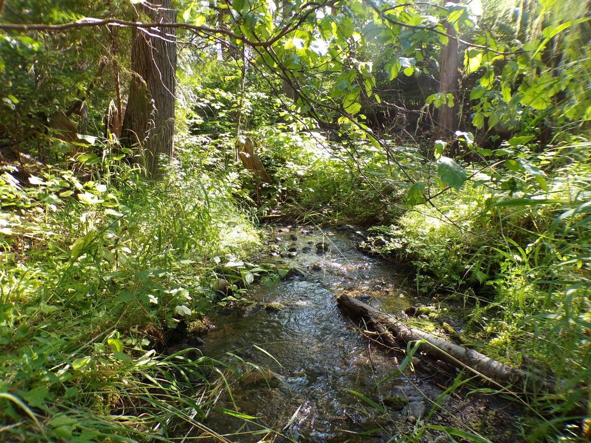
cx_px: 296
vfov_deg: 56.8
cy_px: 222
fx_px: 410
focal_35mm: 24
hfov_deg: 71.6
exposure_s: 1/70
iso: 100
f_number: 3
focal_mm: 4.3
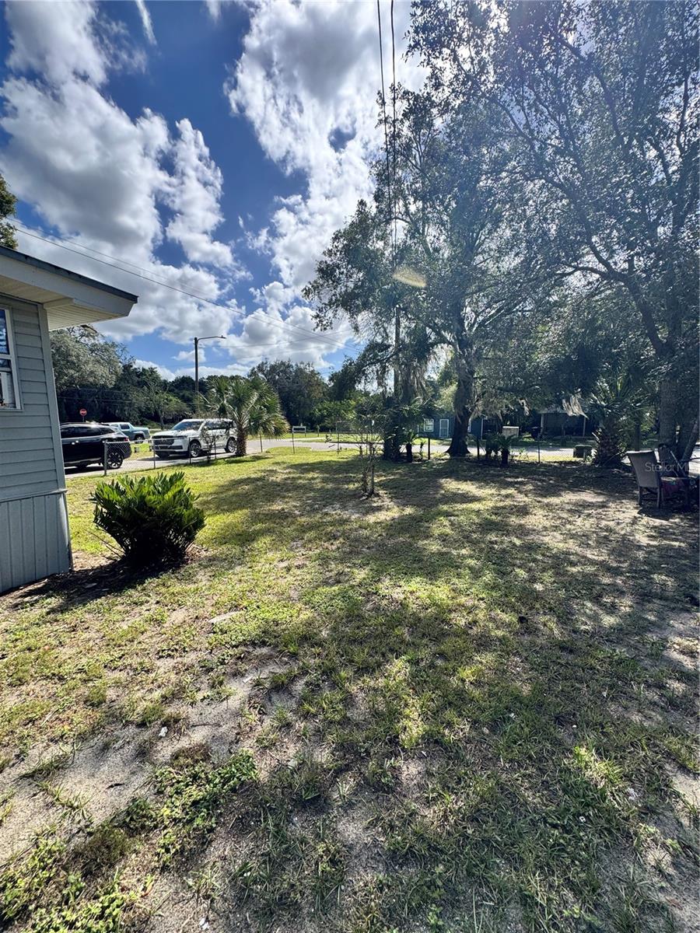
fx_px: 377
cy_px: 466
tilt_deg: -7.1
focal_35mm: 14
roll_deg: +0.5
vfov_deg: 102.1
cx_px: 350
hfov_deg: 85.7
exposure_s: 1/1346
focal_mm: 2.22
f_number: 2.2
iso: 50
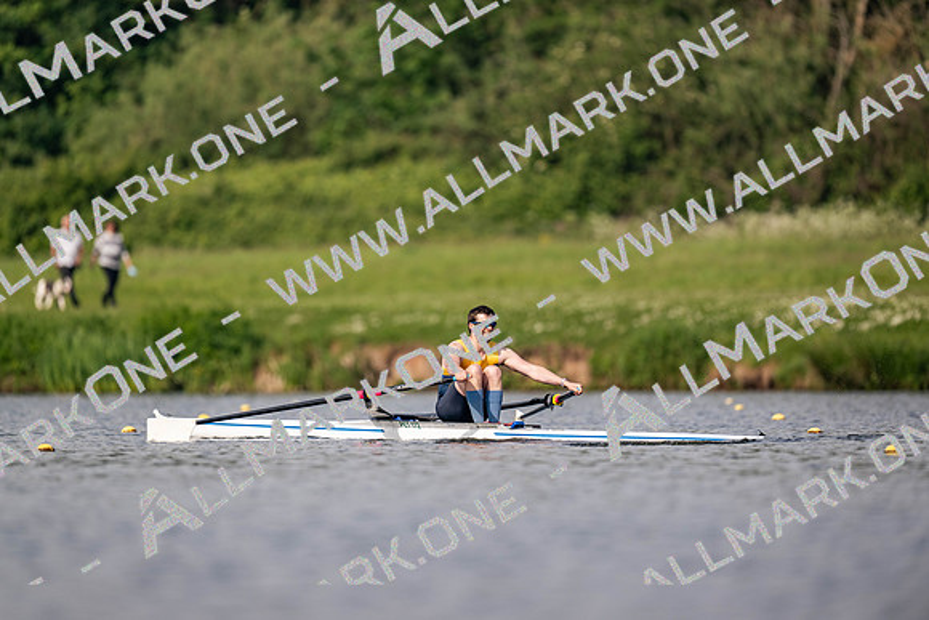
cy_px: 310
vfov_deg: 2.3
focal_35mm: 600
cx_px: 464
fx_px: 15486
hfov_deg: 3.4
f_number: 4
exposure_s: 1/2500
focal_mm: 600
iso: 250
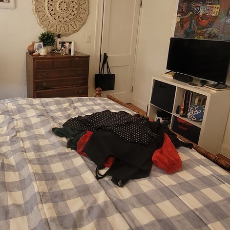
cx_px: 66
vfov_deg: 61.1
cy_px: 73
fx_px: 188
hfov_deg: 60.5
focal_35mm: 25
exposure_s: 1/60
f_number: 2.2
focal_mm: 1.74
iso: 200
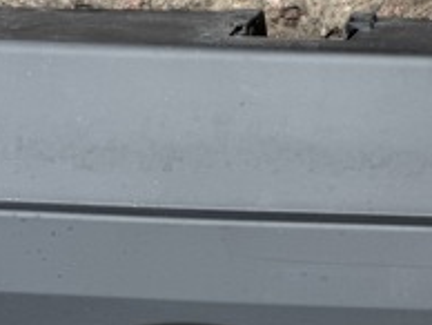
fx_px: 987
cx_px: 521
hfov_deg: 22.7
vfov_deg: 18.3
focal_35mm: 79
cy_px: 11
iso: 80
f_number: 1.78
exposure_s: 1/395
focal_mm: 6.76
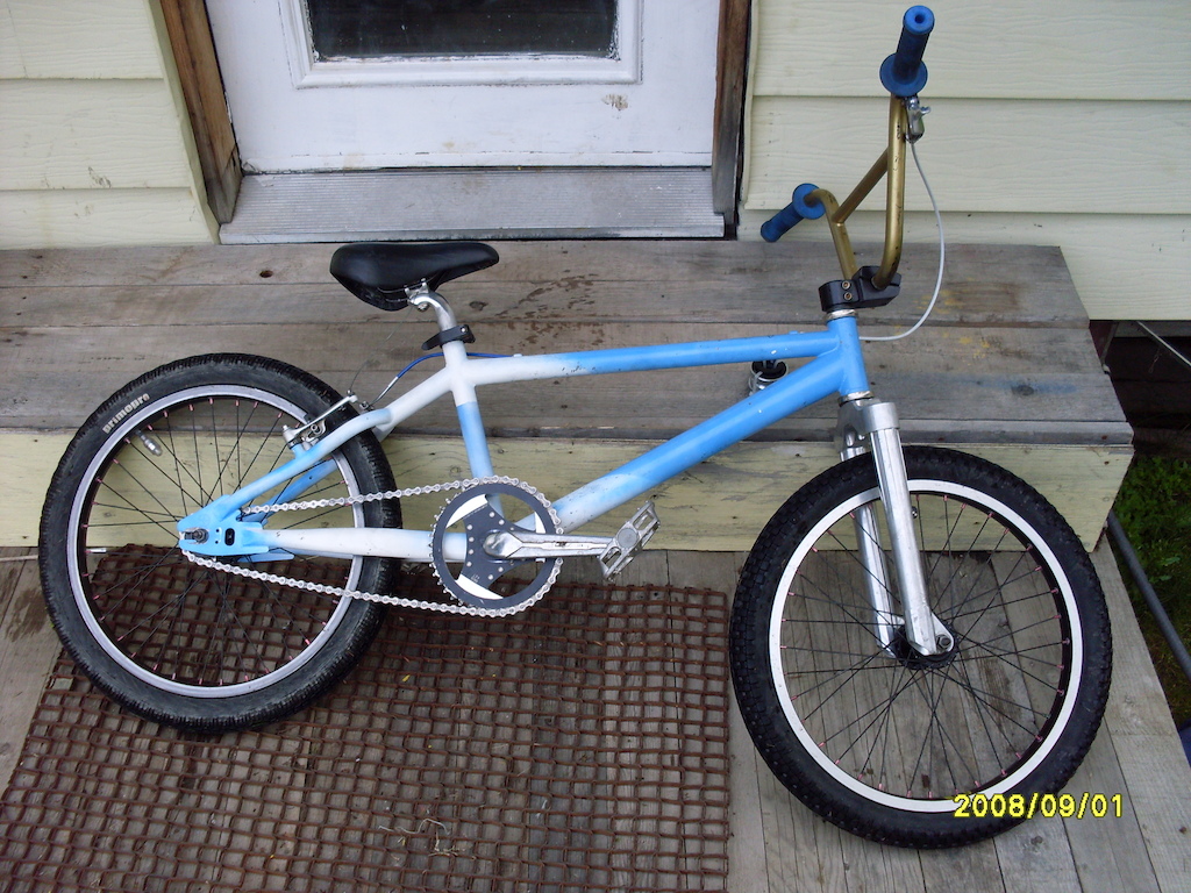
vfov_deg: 37.7
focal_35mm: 38
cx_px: 596
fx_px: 1307
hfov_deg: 49.0
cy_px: 446
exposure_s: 1/90
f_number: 2.8
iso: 100
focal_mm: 6.3
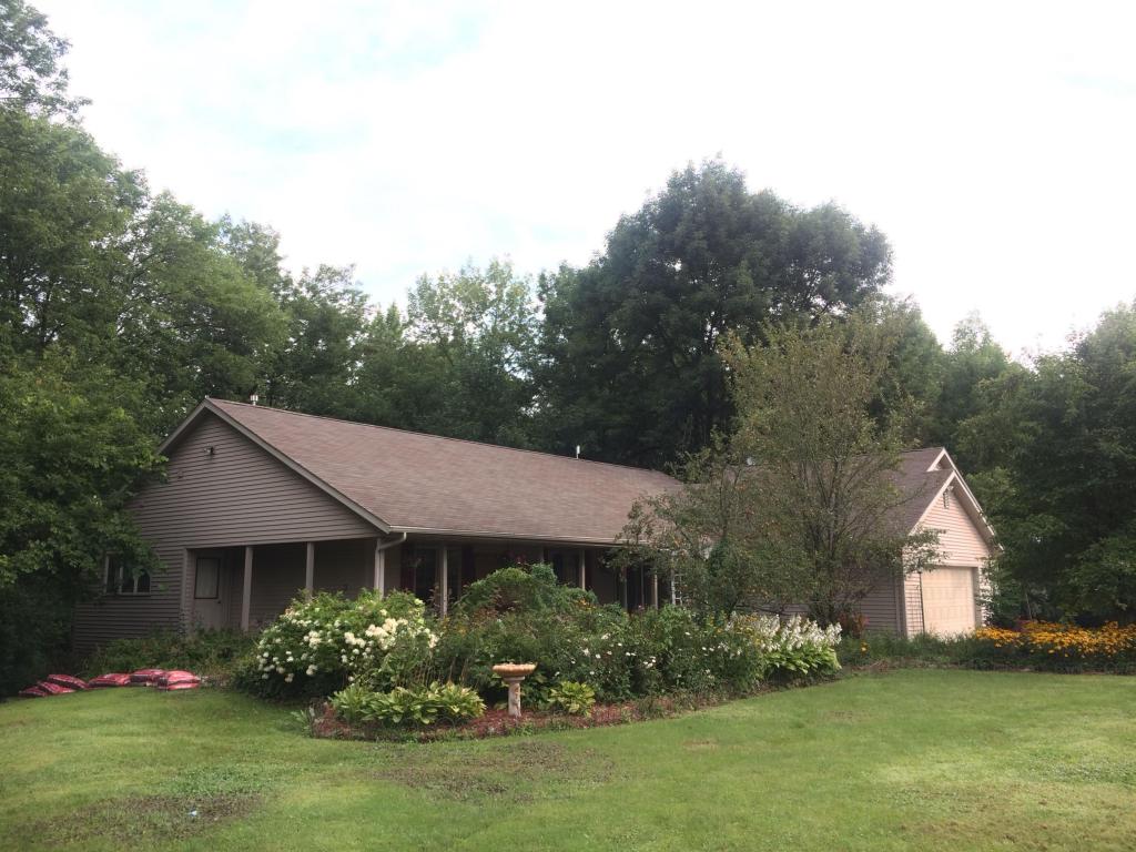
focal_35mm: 29
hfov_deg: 61.7
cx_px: 568
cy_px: 426
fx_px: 952
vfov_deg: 48.2
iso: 32
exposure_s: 1/132
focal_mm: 4.15
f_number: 2.2
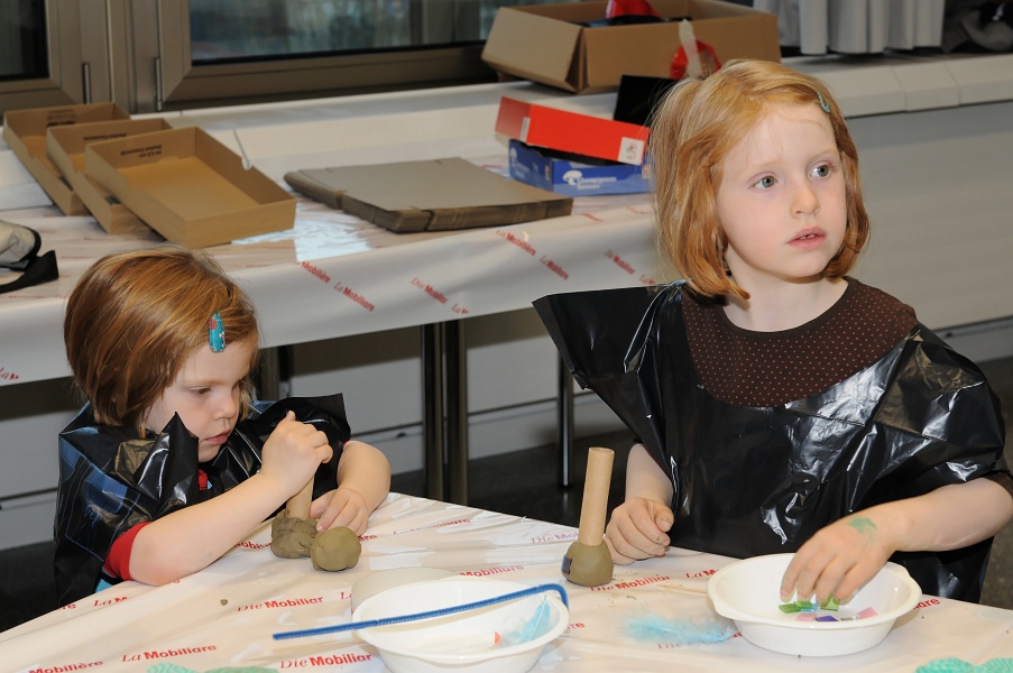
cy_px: 336
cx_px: 506
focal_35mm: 78
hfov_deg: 26.0
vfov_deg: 17.5
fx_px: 2192
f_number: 5.6
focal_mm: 52
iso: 400
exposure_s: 1/60
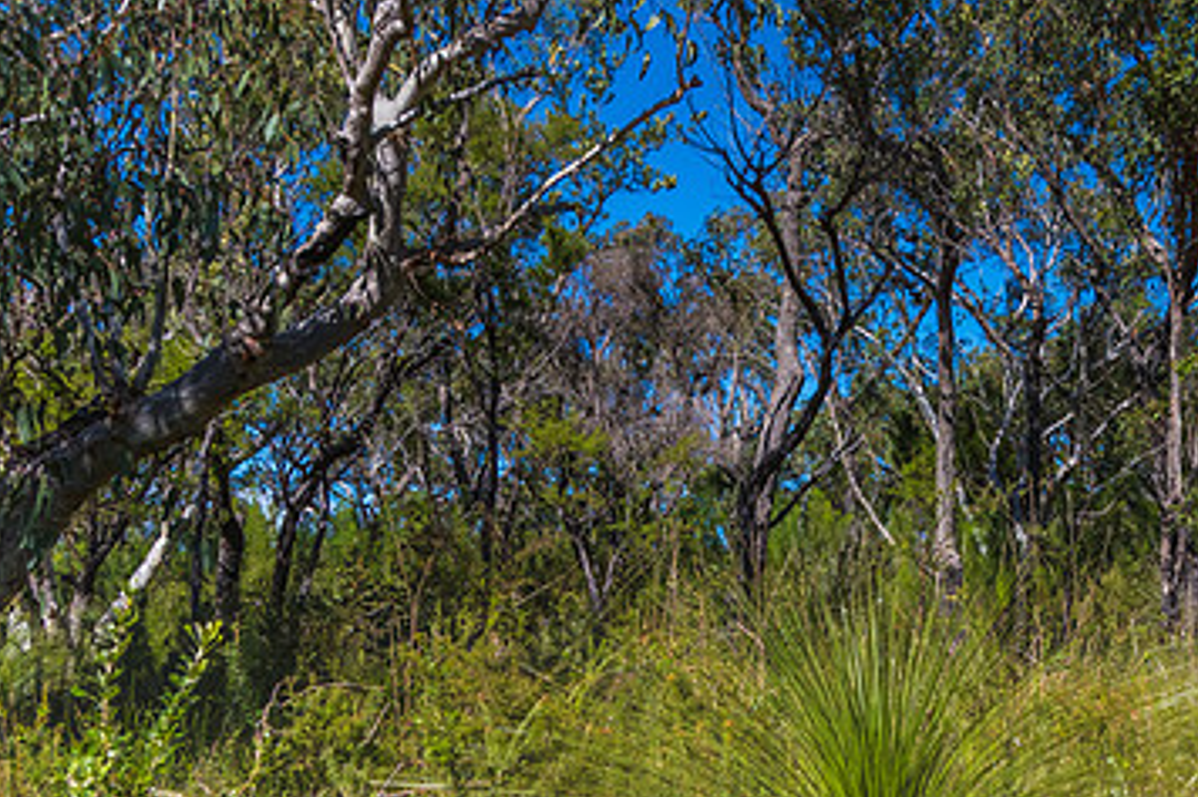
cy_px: 525
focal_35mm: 44
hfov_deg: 43.1
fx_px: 1463
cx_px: 895
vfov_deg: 30.3
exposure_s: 1/2500
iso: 400
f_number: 5
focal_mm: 18
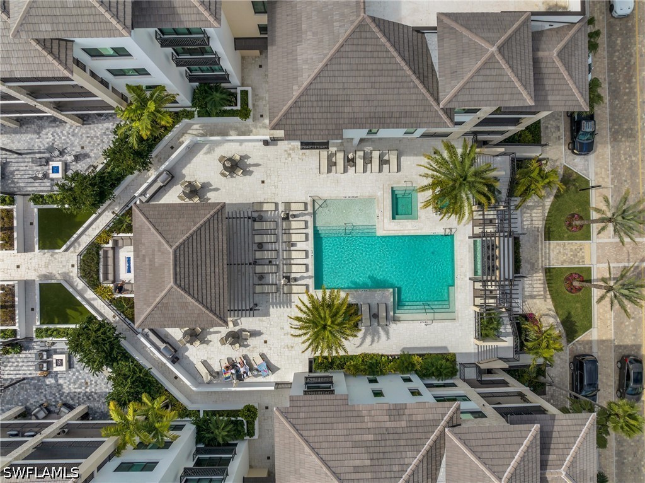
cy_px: 242
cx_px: 322
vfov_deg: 56.7
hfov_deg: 71.6
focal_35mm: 24
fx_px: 447
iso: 100
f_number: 4
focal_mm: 12.29
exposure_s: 1/80
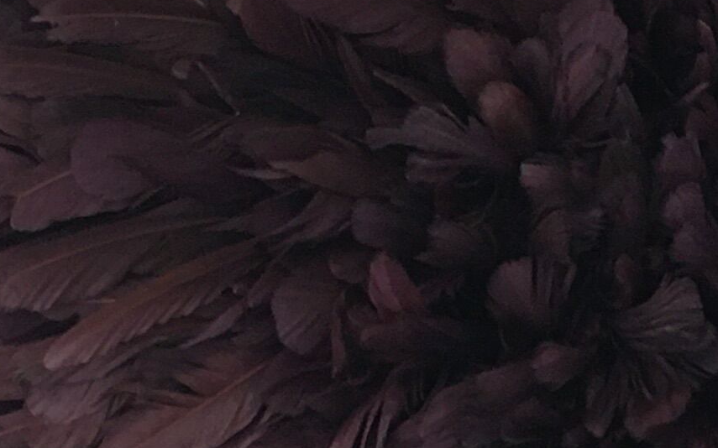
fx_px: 2837
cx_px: 545
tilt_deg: +6.0
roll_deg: -0.2
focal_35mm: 145
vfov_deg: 9.0
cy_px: 357
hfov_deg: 14.4
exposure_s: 1/17
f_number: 2.2
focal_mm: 4.15
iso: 40
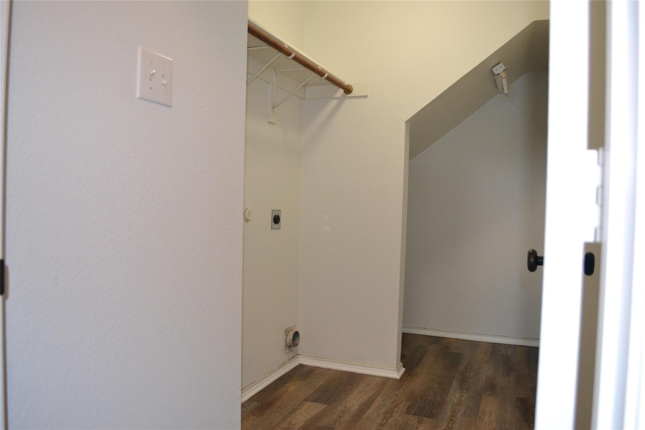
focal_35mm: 27
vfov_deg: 47.9
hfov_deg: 67.4
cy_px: 215
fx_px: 484
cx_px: 322
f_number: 3.5
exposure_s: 1/60
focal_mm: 18
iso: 1600
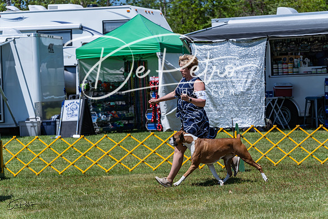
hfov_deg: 16.3
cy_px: 110
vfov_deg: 10.9
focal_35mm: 126
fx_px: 1148
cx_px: 164
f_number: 6.3
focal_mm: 126
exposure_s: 1/640
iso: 100
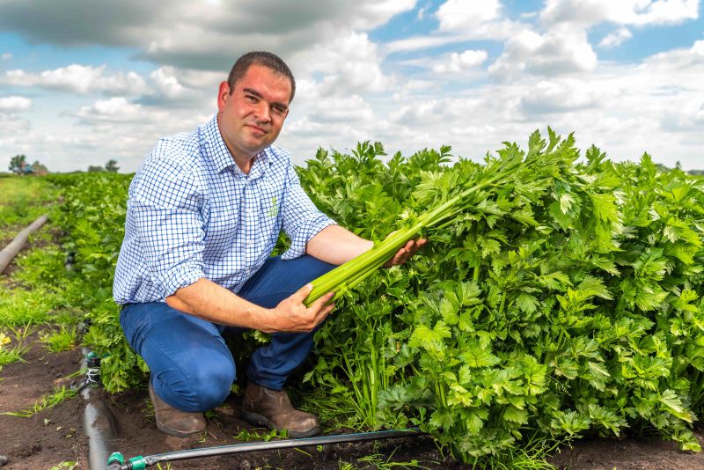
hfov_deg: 58.7
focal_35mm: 32
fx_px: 626
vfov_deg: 41.1
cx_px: 352
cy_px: 235
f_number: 5.6
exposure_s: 1/250
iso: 100
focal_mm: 32
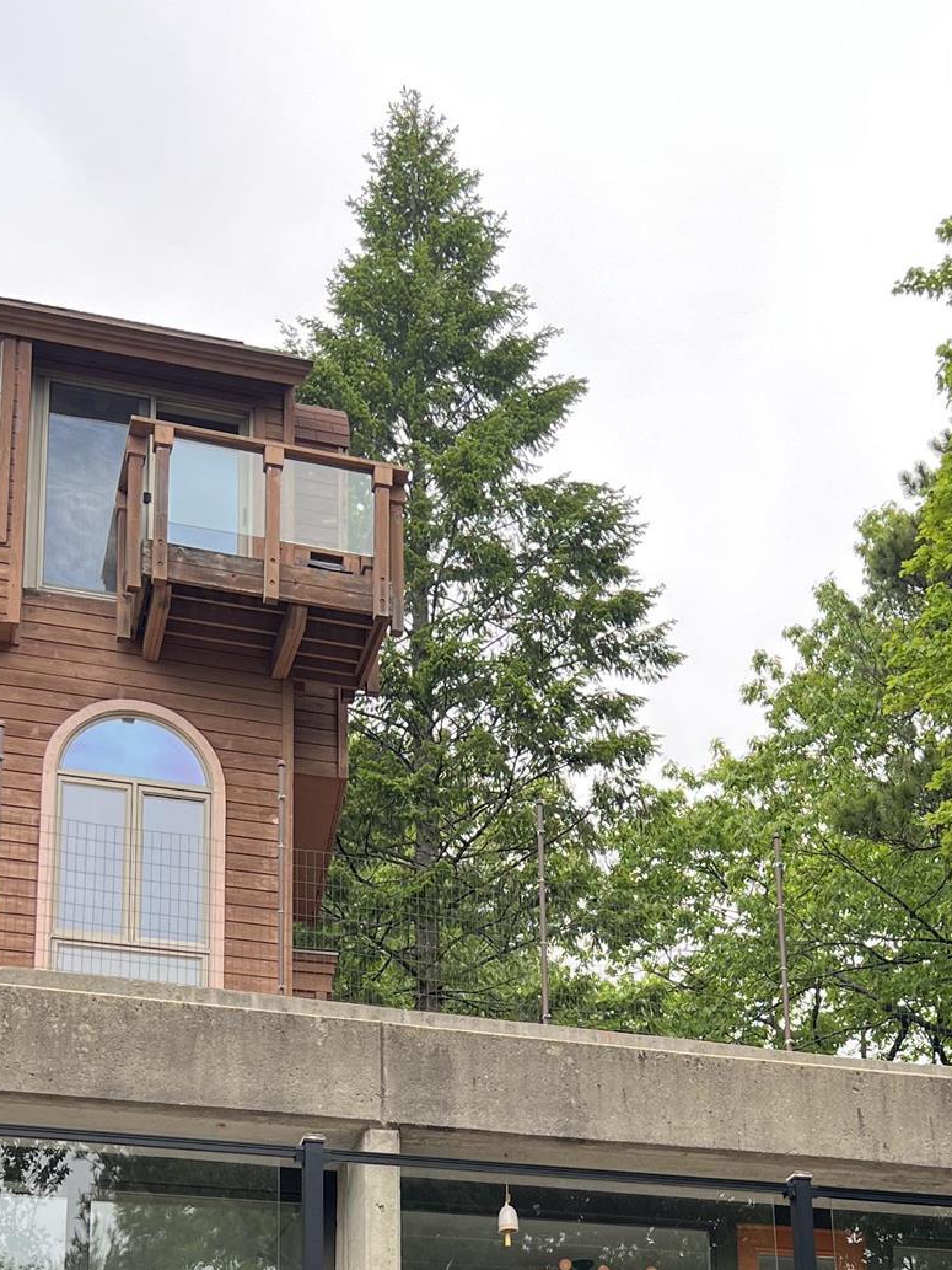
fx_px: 2126
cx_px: 597
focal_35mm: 58
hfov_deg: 25.2
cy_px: 1237
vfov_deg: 31.1
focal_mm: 5.7
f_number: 1.5
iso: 50
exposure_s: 1/581
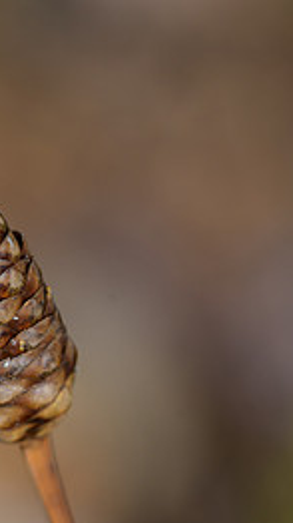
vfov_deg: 13.3
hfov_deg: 7.5
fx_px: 2242
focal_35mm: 162
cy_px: 363
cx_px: 24
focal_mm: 90
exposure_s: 1/640
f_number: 8
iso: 220
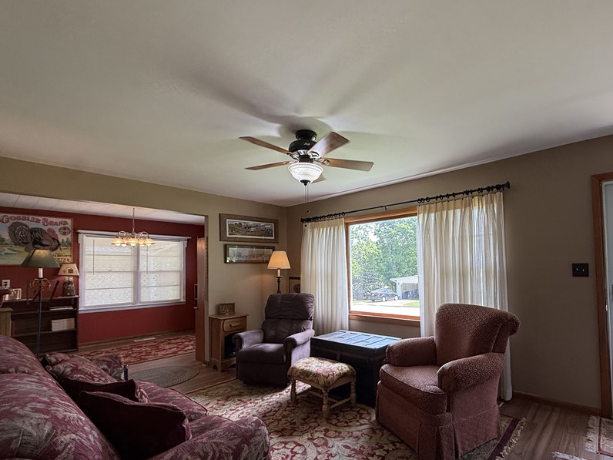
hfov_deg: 86.6
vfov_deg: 71.3
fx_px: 319
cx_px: 370
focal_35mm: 18
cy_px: 258
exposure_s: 1/120
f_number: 2.2
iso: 64
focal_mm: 2.22
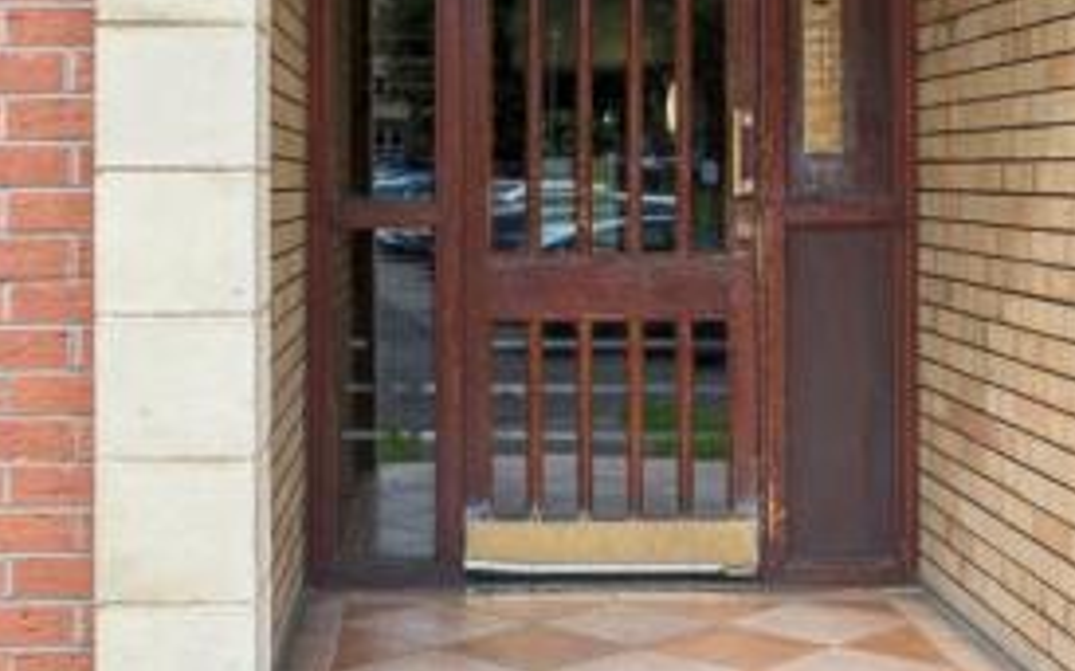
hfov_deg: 32.9
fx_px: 1816
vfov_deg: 20.8
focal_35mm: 62
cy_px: 179
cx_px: 459
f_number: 4
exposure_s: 1/2500
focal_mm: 35
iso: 800
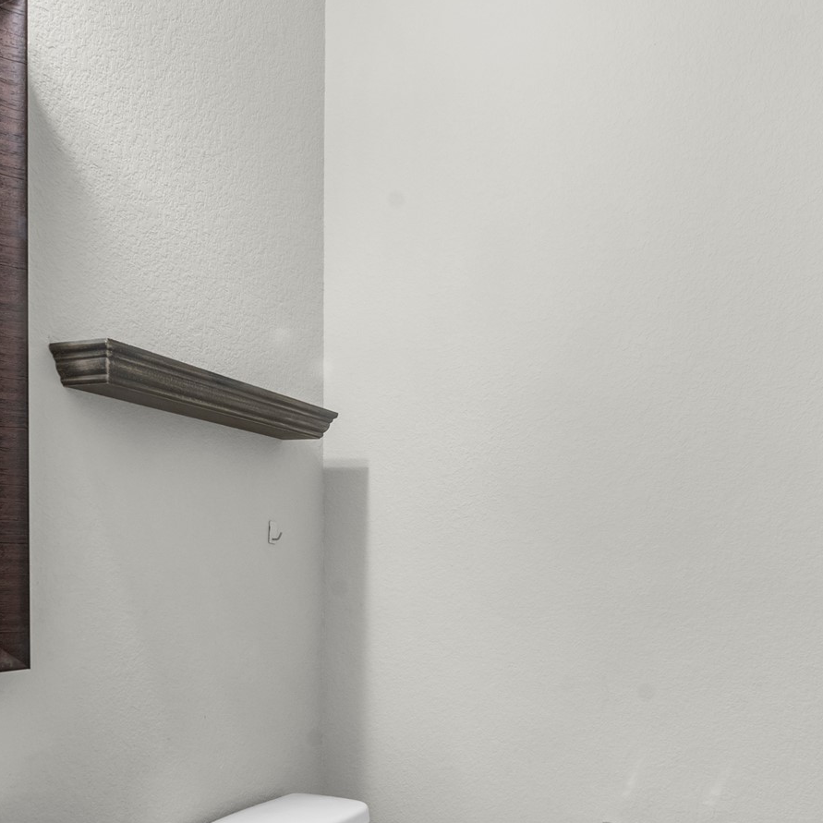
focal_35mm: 29
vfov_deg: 54.1
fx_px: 780
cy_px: 569
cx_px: 450
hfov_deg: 55.5
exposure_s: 1/20
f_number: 9
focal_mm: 14
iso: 250
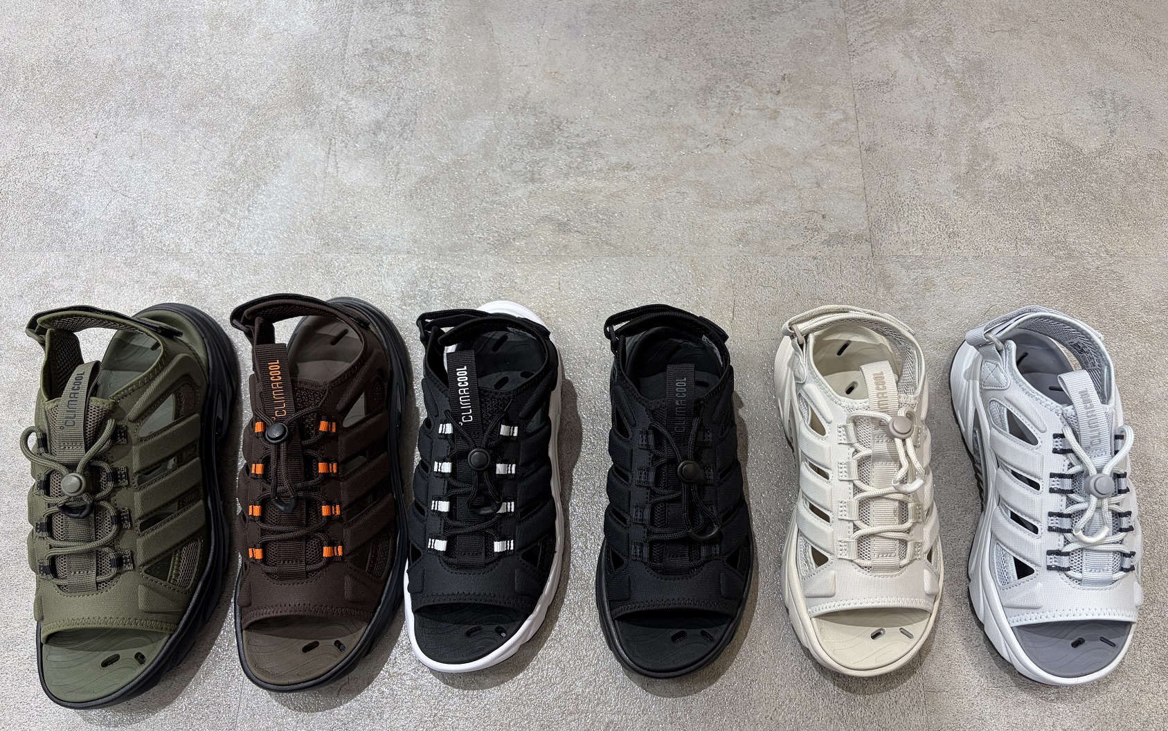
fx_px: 891
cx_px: 588
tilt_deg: -66.1
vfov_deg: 44.5
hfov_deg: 66.5
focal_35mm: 28
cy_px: 414
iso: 80
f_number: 1.6
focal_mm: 5.96
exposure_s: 1/122
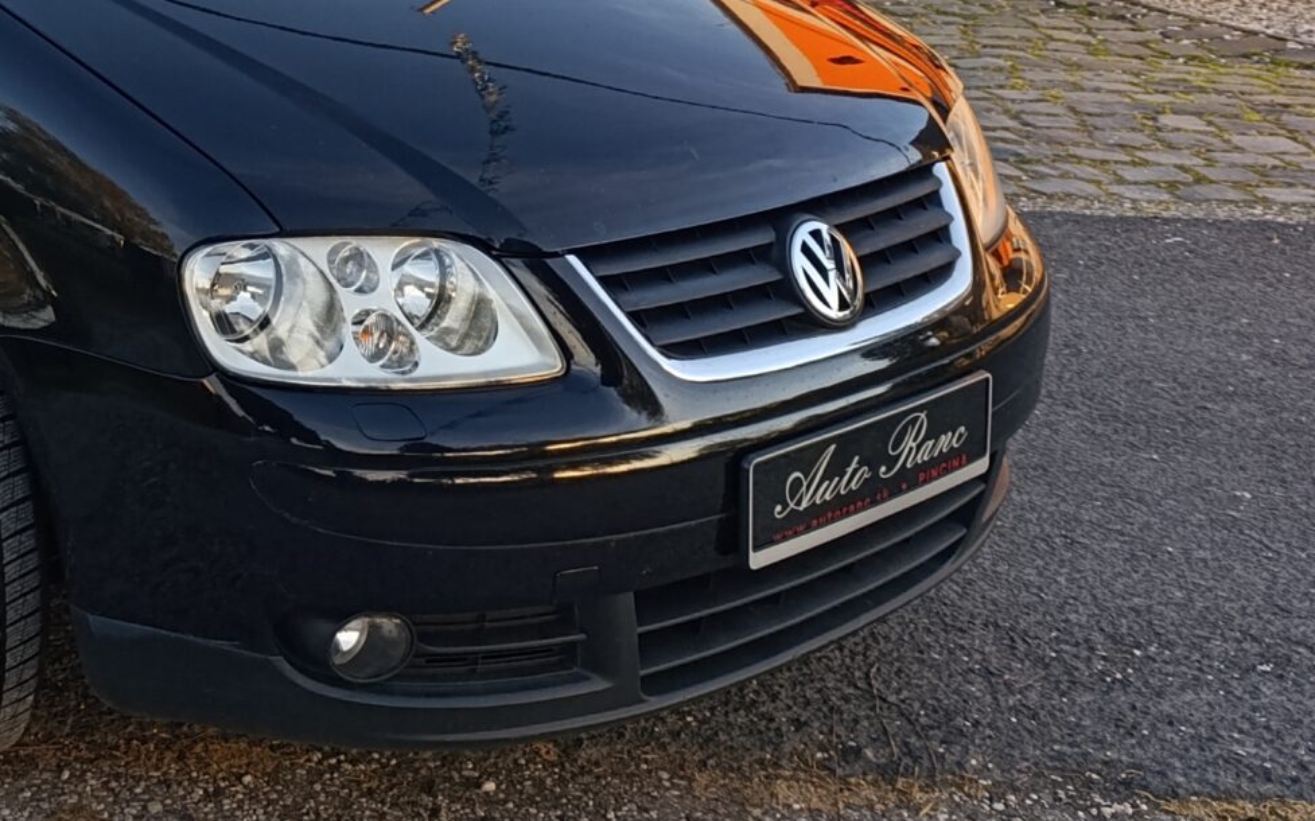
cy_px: -38
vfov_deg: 19.6
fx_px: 2293
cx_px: -63
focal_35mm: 64
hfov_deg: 29.4
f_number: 1.6
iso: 80
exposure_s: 1/100
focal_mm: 6.14
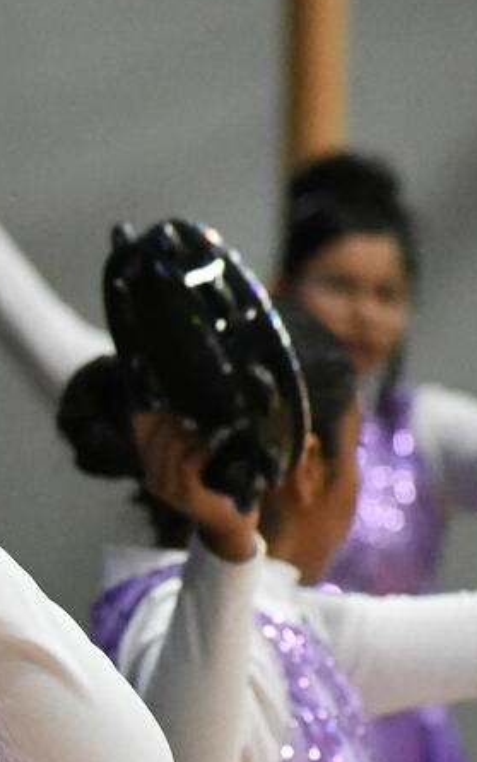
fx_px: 12971
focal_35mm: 624
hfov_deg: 2.1
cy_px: 536
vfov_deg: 3.4
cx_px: -410
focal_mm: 155
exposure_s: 1/250
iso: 10000
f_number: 6.3
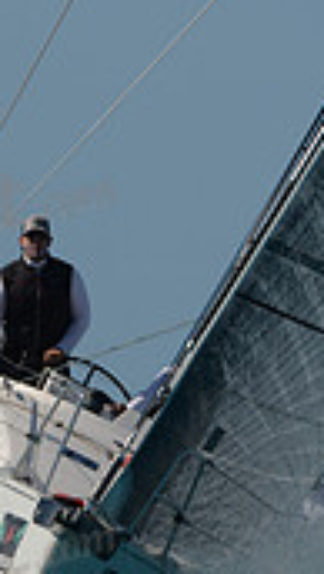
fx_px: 21508
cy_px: 365
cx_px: 291
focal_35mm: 1411
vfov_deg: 1.5
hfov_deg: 0.9
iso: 200
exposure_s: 1/800
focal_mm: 400
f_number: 10
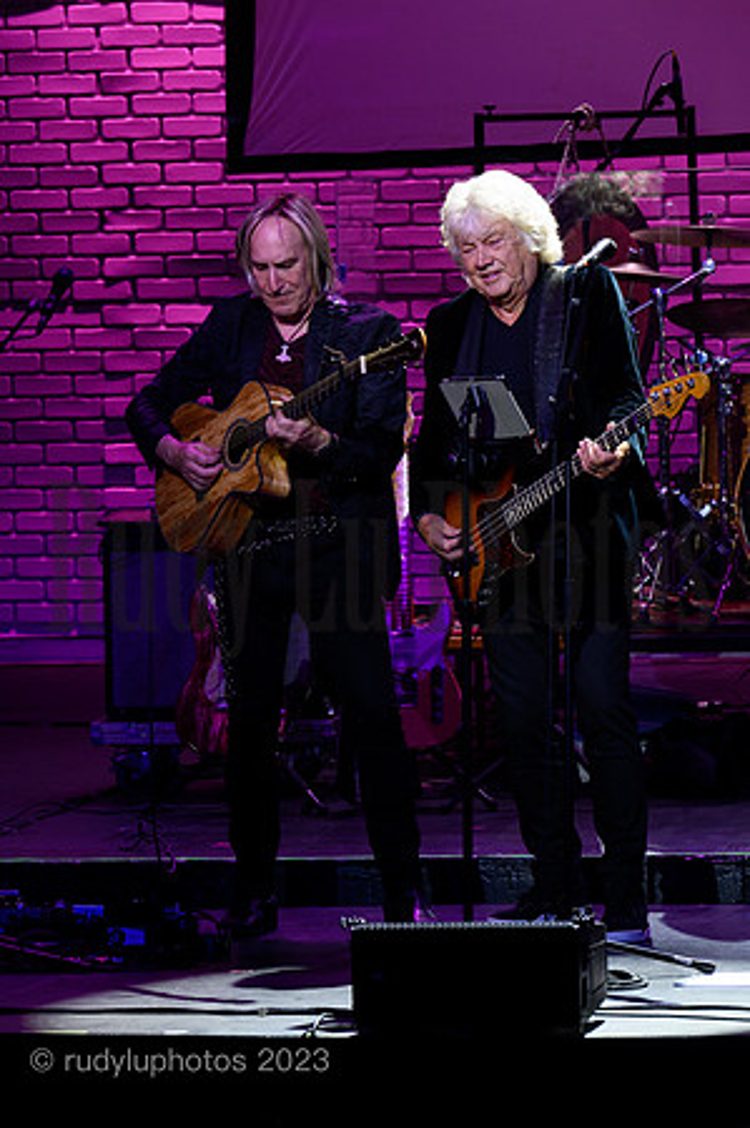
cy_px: 564
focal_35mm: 200
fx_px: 6264
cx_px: 375
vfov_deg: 10.3
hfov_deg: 6.9
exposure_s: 1/80
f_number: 8
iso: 2000
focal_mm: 200
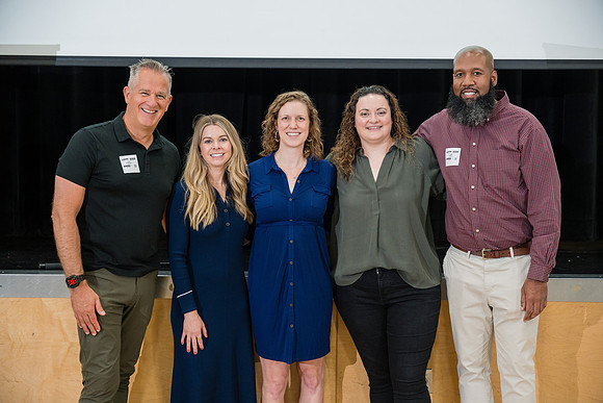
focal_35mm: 65
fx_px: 1089
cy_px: 202
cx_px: 302
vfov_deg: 20.9
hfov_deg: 31.0
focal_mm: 65
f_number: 2.8
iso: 1600
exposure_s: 1/250
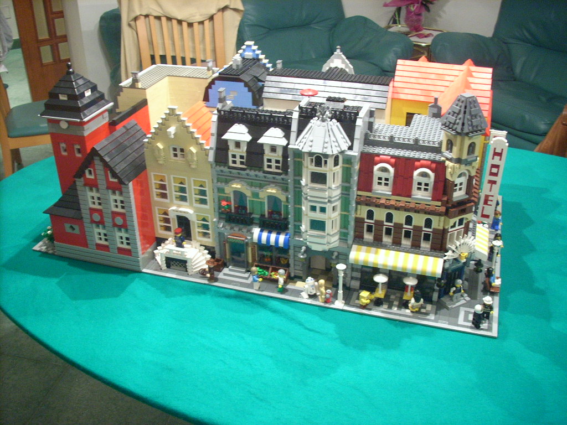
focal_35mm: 37
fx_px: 606
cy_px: 212
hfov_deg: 50.1
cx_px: 284
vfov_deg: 38.7
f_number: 2.8
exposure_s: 1/4
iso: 270
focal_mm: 6.2
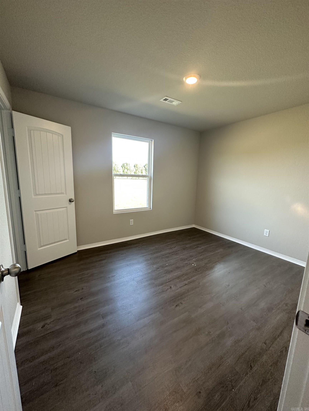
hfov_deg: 85.7
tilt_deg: -9.9
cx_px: 154
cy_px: 206
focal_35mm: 14
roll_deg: -1.9
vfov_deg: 102.1
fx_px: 167
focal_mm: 2.22
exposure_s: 1/120
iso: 250
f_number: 2.2
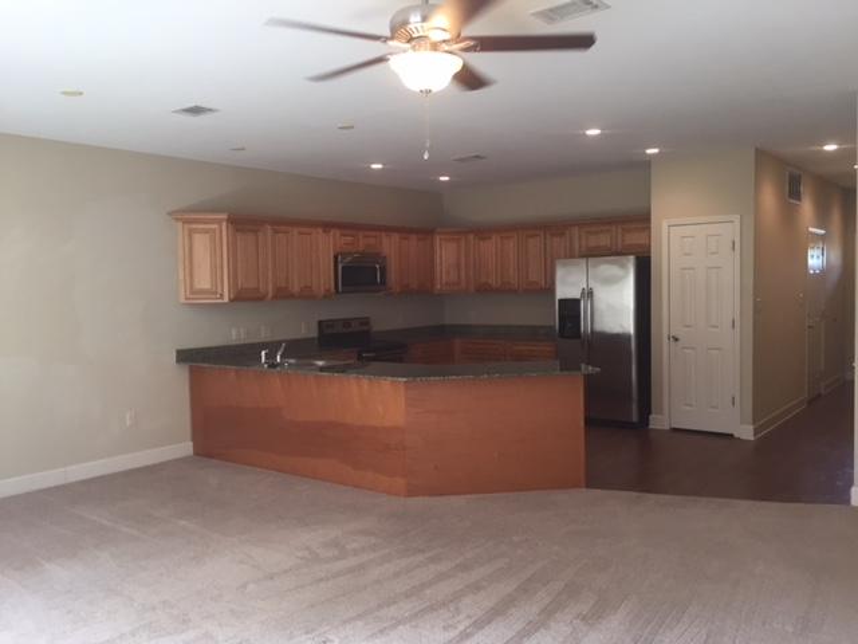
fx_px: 719
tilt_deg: -3.0
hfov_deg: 61.7
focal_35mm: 29
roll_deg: +1.0
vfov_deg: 48.2
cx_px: 429
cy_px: 322
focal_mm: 4.15
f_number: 2.2
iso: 32
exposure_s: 1/30
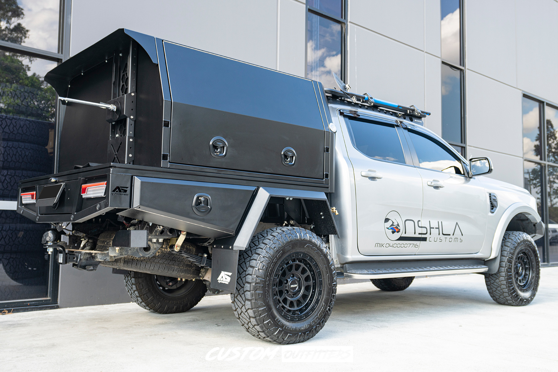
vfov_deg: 45.0
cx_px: 279
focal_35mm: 29
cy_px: 186
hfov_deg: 63.7
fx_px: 449
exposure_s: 1/60
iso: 160
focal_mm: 29
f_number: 4
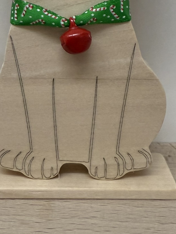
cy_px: -15
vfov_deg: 29.8
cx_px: 66
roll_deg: -1.3
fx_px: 400
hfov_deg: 24.8
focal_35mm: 59
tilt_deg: -4.3
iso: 320
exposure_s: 1/100
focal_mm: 2.22
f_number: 2.2
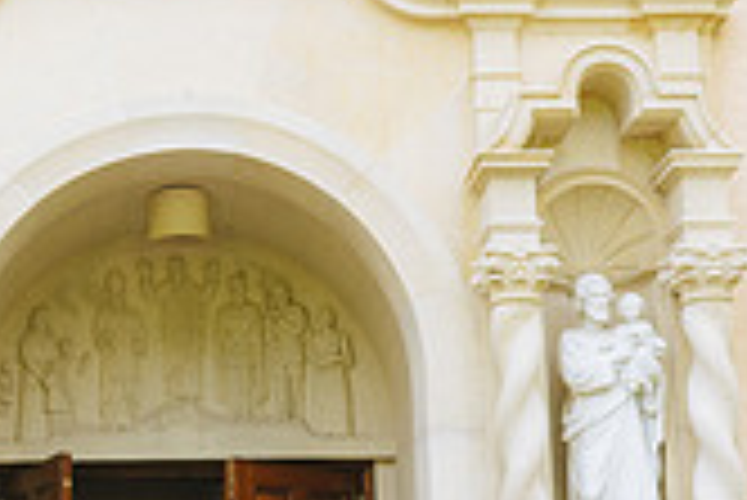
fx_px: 1744
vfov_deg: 16.2
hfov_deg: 23.9
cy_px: 408
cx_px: 171
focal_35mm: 84
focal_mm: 24
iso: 400
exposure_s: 1/640
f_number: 2.8
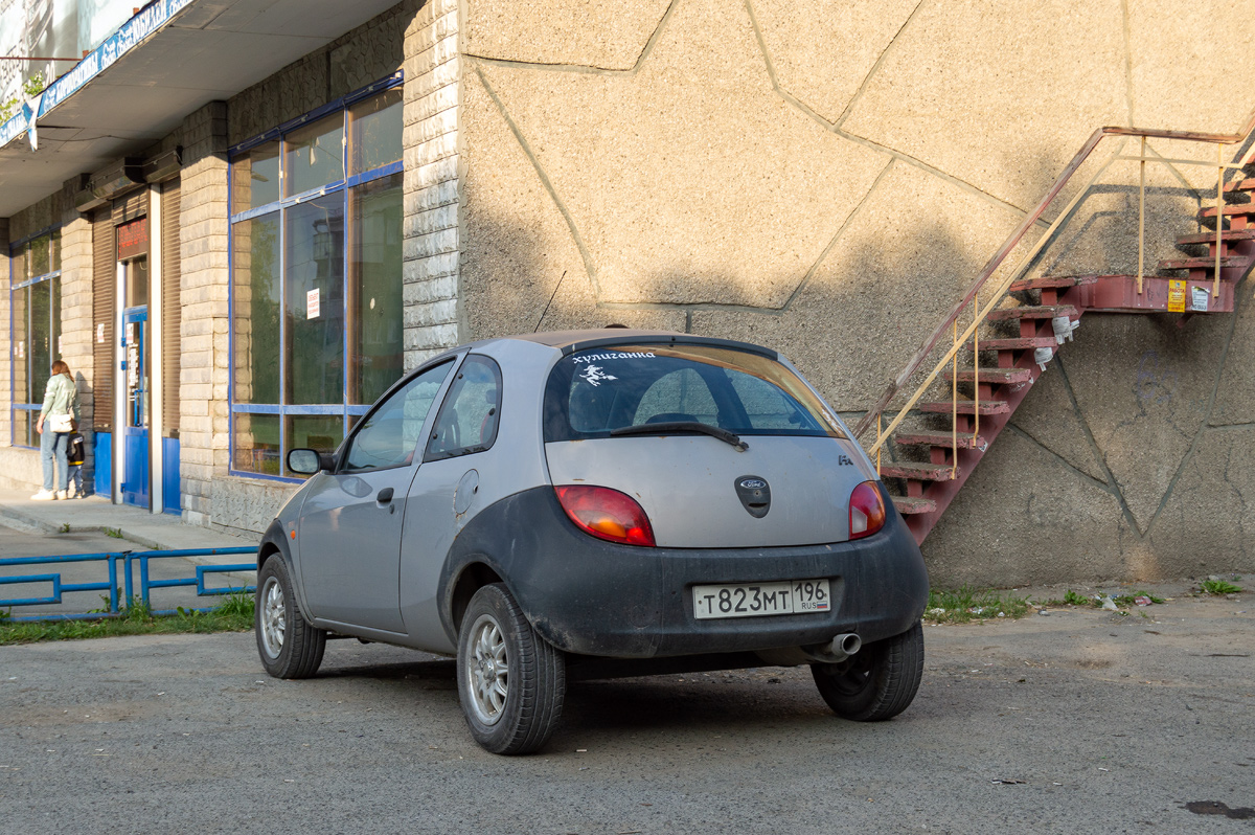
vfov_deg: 28.9
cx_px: 628
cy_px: 418
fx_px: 1620
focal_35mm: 46
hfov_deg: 42.4
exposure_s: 1/250
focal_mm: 31
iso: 200
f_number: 6.3
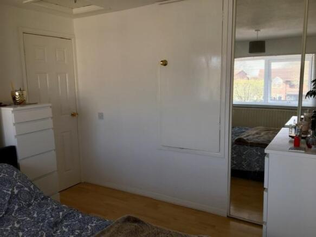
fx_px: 265
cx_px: 158
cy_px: 118
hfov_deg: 61.7
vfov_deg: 48.2
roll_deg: +0.7
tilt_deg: -9.9
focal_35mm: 29
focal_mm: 4.15
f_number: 2.2
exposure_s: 1/50
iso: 25
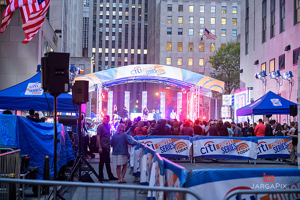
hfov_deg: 28.8
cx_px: 150
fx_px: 583
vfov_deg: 19.5
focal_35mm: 70
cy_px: 100
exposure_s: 1/100
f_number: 3.2
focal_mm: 70
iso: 1600
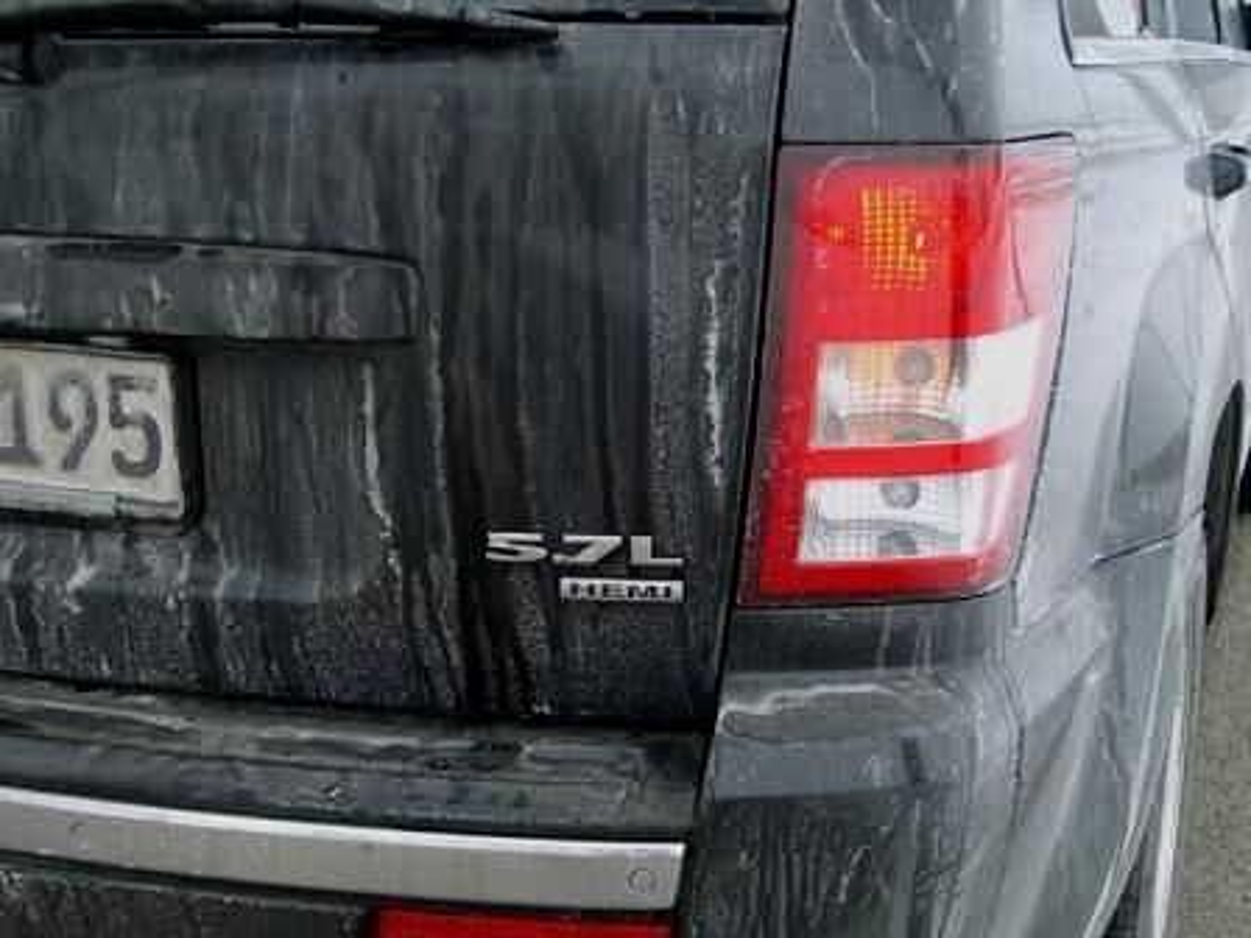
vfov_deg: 25.7
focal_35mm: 57
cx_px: 626
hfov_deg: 33.8
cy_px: 469
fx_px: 2060
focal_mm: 11.8
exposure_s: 1/60
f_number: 3.6
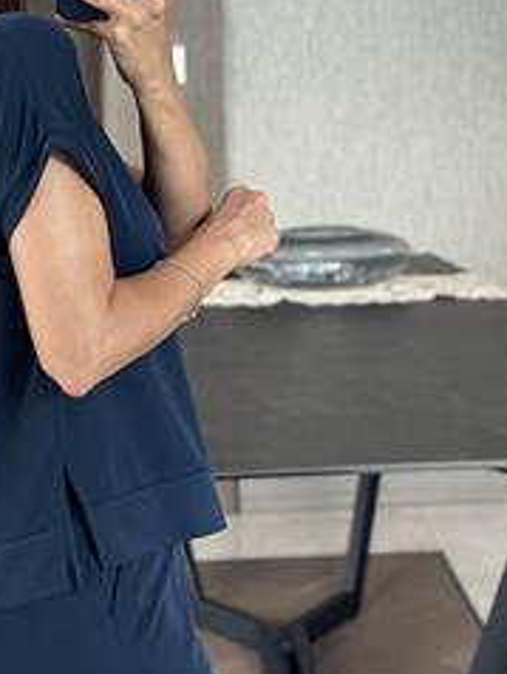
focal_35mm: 102
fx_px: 1988
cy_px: 275
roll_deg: +1.9
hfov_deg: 14.4
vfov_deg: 19.2
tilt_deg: -13.0
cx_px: 45
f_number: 1.78
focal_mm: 6.86
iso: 320
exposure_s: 1/60
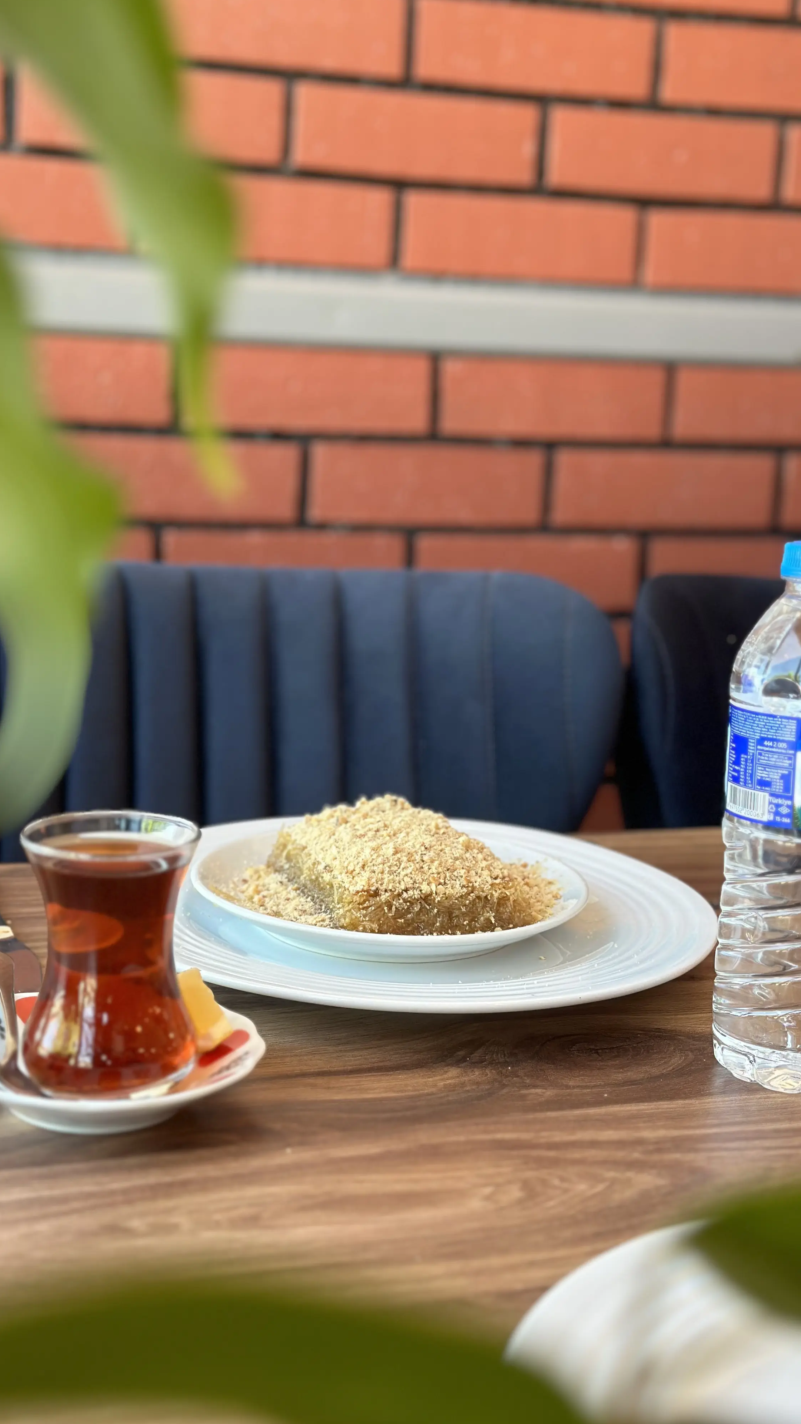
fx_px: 2001
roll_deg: -3.6
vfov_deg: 39.2
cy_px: 711
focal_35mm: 53
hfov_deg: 22.6
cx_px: 414
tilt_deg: -11.0
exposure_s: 1/100
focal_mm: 6.86
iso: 80
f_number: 1.78
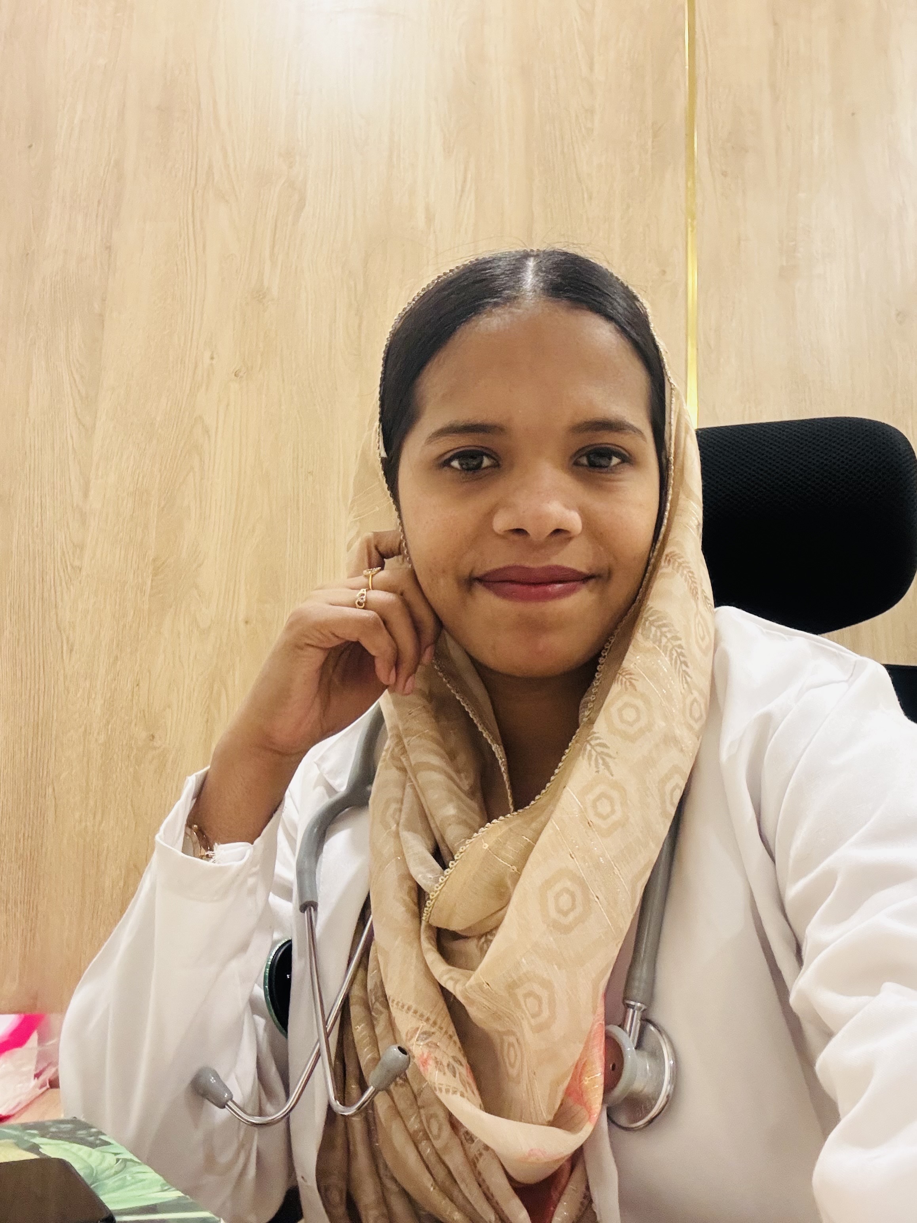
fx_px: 1060
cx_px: 458
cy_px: 612
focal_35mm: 30
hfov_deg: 46.8
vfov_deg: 60.0
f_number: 1.9
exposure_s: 1/33
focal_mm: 2.69
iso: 320
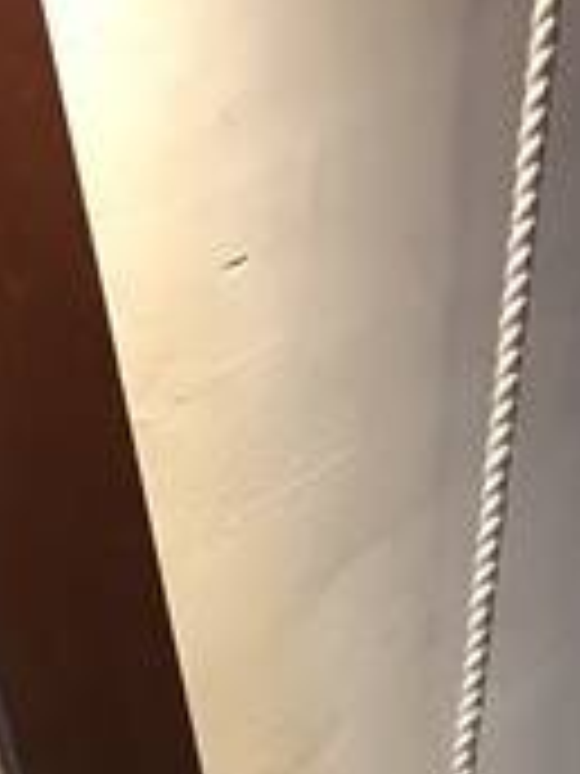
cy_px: 1242
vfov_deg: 16.7
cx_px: 823
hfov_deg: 13.5
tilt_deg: -48.0
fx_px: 2323
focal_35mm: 104
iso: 80
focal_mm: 3.99
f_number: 1.8
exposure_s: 1/15
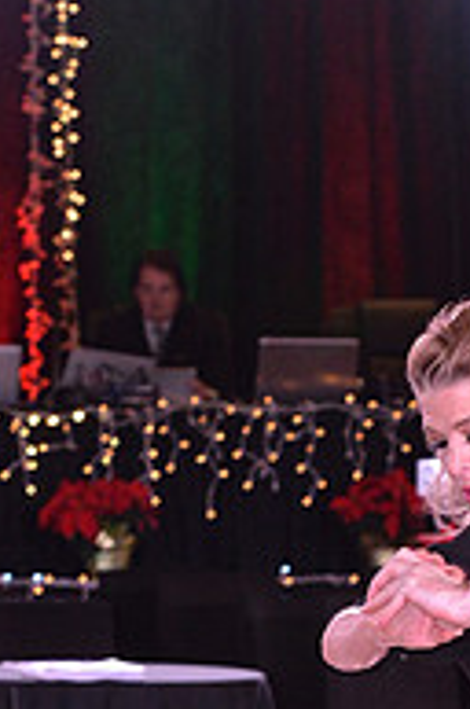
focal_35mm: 306
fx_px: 6014
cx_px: 699
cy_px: 874
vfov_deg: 6.7
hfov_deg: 4.4
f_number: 6.3
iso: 2000
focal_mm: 102
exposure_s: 1/250
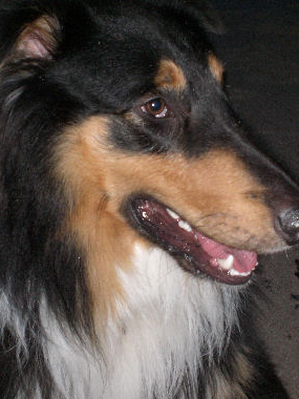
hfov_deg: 24.4
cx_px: 116
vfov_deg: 32.2
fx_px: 691
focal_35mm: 60
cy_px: 181
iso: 200
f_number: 3.1
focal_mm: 6.3
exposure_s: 1/60
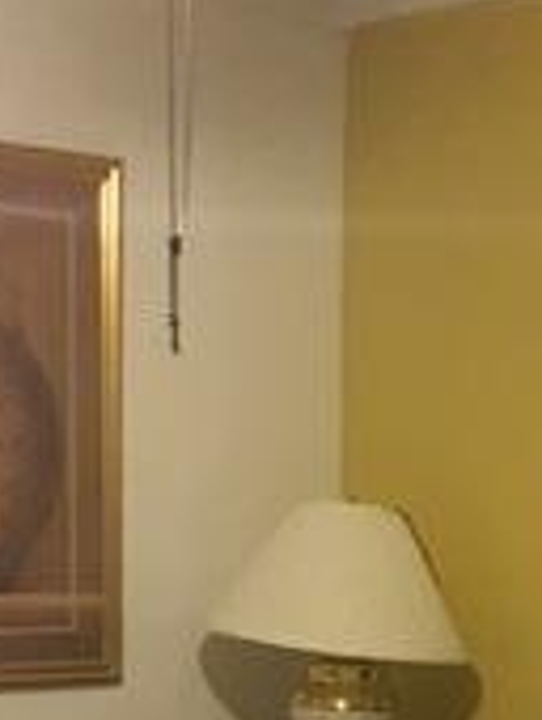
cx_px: 445
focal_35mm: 109
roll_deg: -1.3
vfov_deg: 16.7
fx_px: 2270
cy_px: 1004
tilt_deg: -14.4
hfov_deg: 13.5
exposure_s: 1/15
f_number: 2.2
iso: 200
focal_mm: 4.15
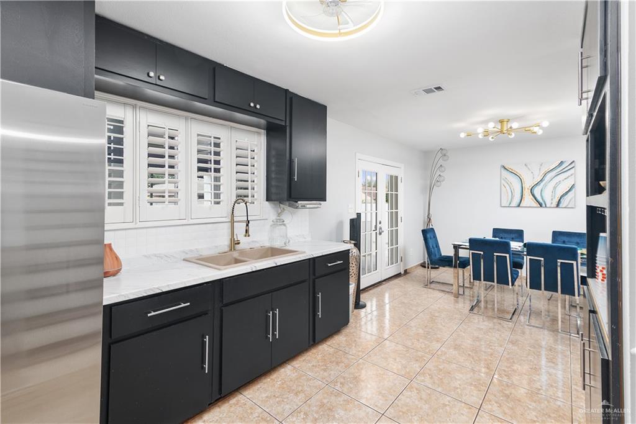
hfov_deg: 96.7
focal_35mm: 16
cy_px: 212
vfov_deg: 73.8
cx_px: 318
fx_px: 283
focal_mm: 16
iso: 320
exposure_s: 1/10
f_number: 7.1
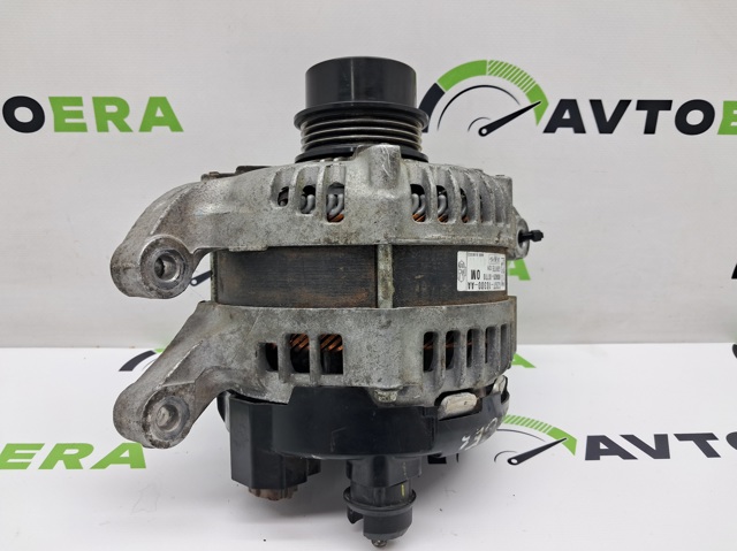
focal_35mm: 27
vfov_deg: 51.3
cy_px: 276
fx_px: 574
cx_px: 368
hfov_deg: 65.4
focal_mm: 4
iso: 50
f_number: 1.8
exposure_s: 1/60
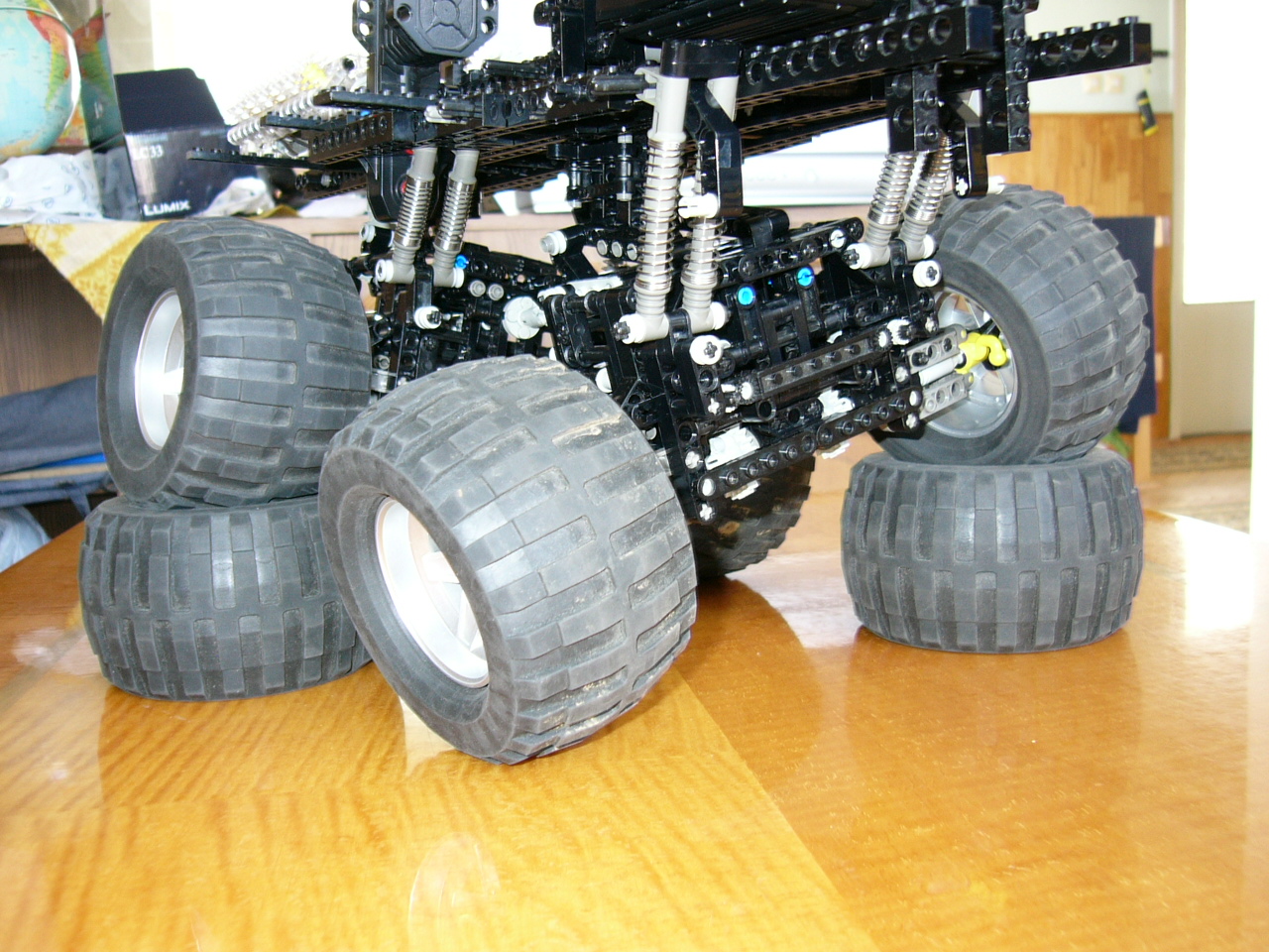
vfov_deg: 40.7
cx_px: 634
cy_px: 476
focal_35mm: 35
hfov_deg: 52.6
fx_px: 1283
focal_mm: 5.8
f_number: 2.8
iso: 100
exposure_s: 1/2.5
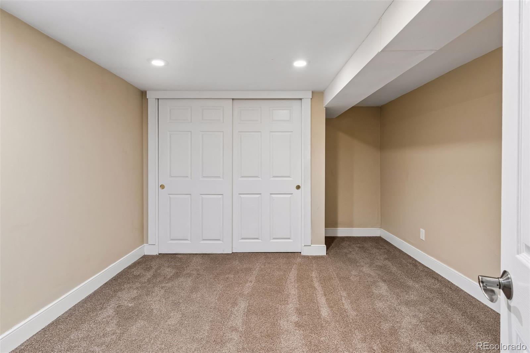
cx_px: 265
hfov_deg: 93.3
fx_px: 250
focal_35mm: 17
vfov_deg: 70.4
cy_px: 176
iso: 400
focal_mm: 17
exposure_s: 1/2.5
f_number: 9
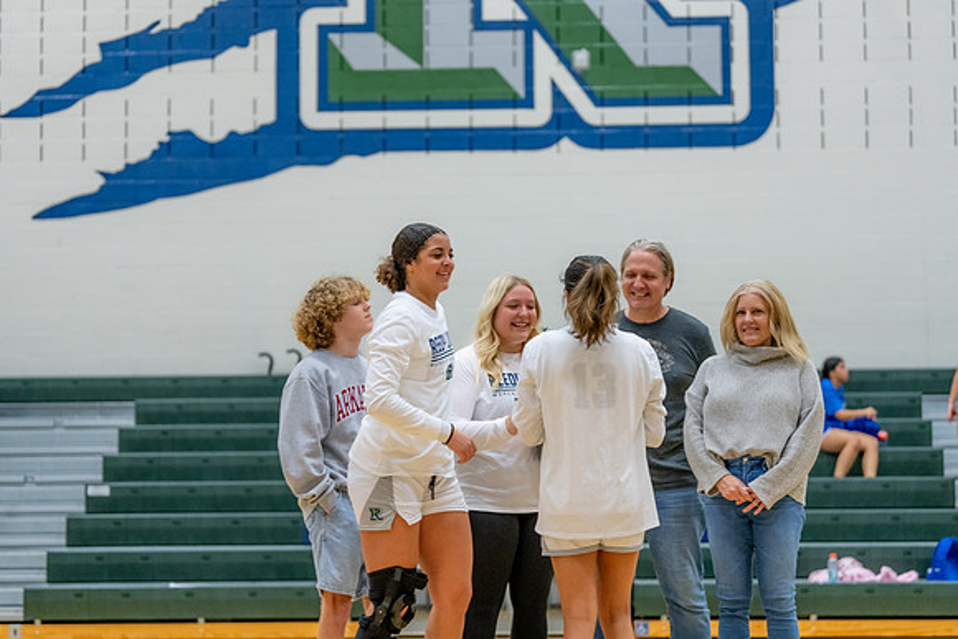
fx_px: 2342
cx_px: 479
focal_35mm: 88
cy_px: 320
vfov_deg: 15.5
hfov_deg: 23.1
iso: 2000
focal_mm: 88
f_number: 2.8
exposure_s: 1/400
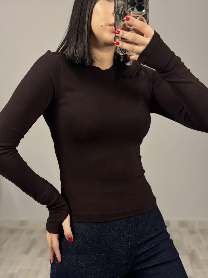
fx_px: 385
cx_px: 104
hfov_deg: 30.3
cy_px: 139
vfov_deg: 39.7
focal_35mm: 48
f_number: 1.78
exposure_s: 1/100
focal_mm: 6.86
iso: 200
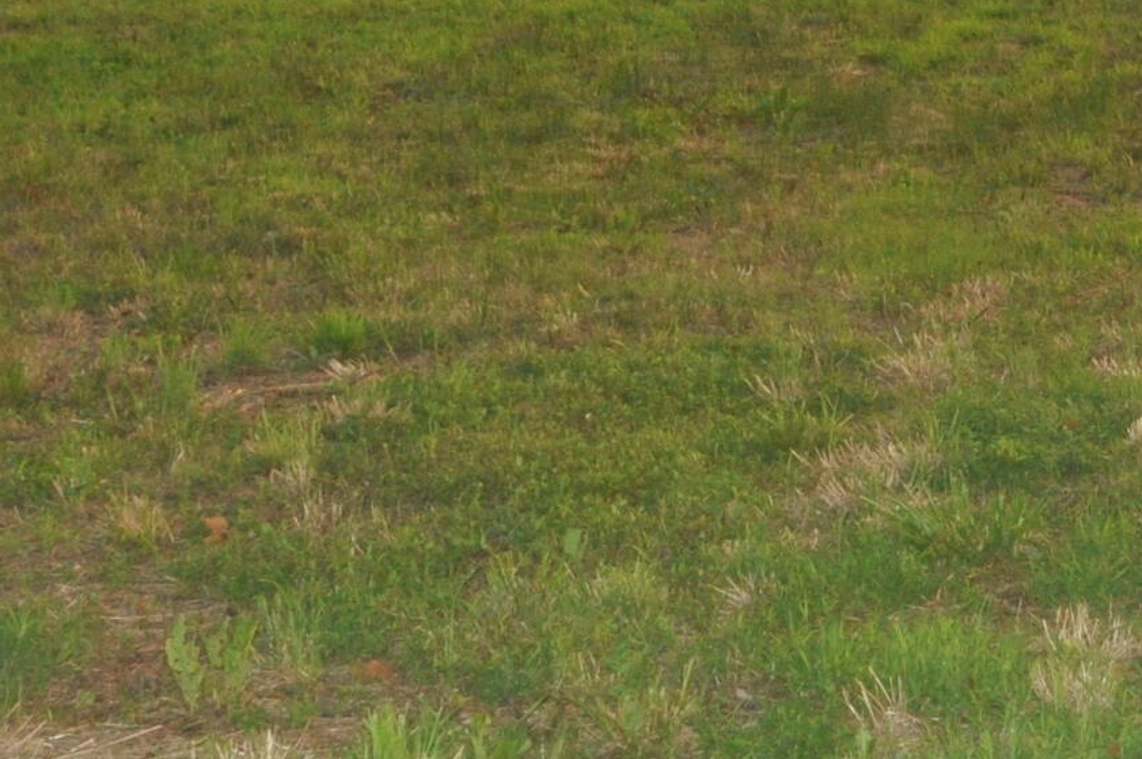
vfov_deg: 12.2
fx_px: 3391
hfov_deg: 19.0
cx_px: 813
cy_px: -357
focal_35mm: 107
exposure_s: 1/125
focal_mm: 20
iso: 800
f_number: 3.8
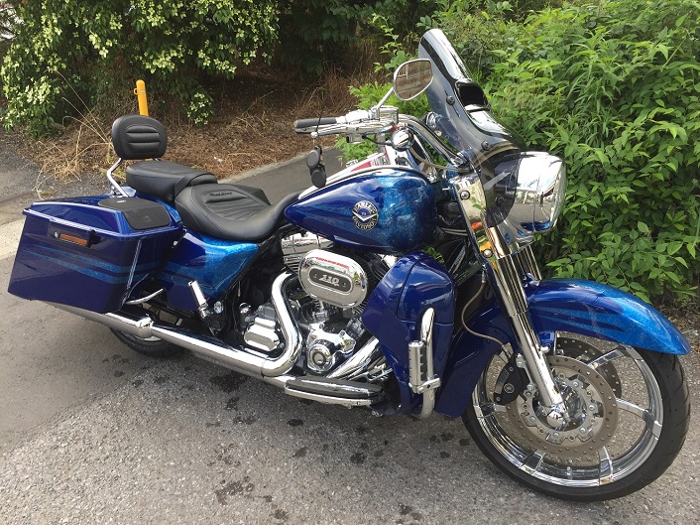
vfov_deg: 48.2
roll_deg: -1.7
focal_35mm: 29
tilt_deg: -25.5
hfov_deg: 61.7
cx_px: 350
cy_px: 262
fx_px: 586
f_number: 2.2
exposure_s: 1/60
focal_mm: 4.15
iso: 32
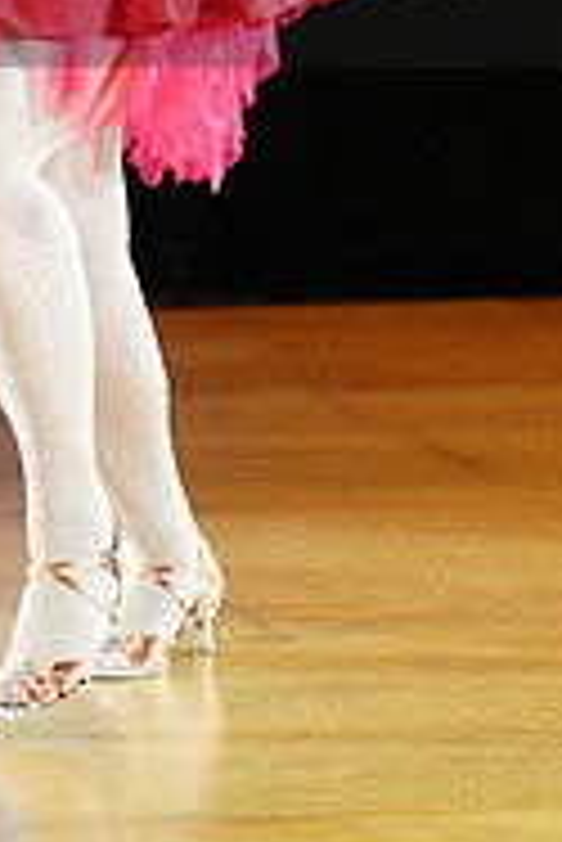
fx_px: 8764
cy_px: -81
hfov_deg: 3.7
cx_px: -47
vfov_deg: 5.5
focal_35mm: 375
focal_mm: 121
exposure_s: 1/640
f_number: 2.8
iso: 4000
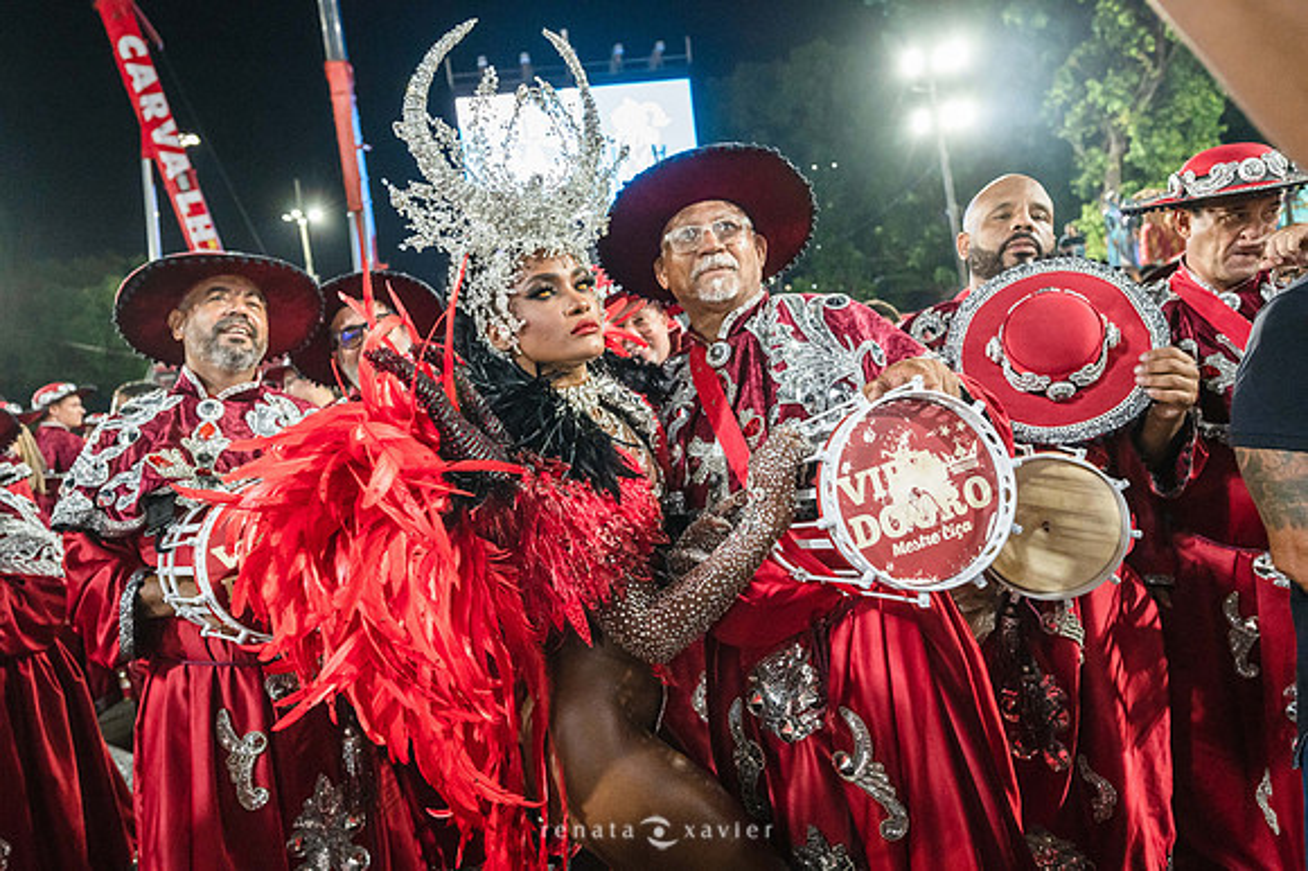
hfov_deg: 74.9
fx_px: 853
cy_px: 436
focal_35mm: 24
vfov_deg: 54.0
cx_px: 654
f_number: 4
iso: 6400
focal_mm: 23.5
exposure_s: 1/250
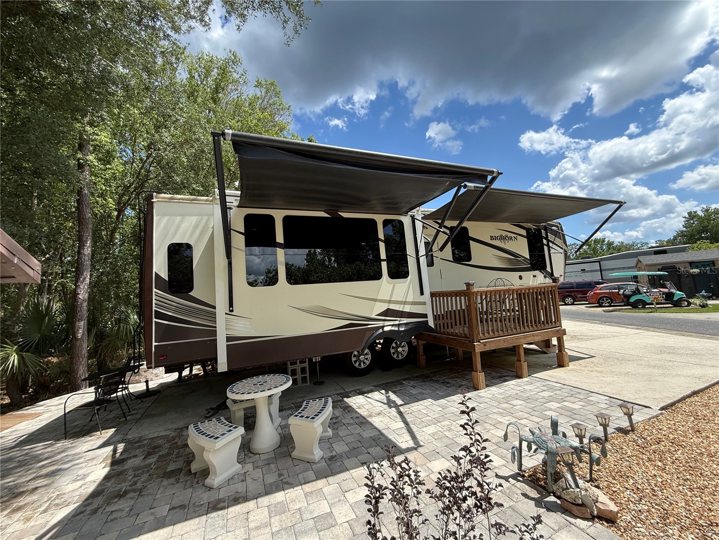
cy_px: 270
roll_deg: +4.2
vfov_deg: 85.7
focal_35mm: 14
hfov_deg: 102.1
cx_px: 360
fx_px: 291
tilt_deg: +5.9
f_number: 2.2
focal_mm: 2.22
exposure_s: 1/734
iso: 64
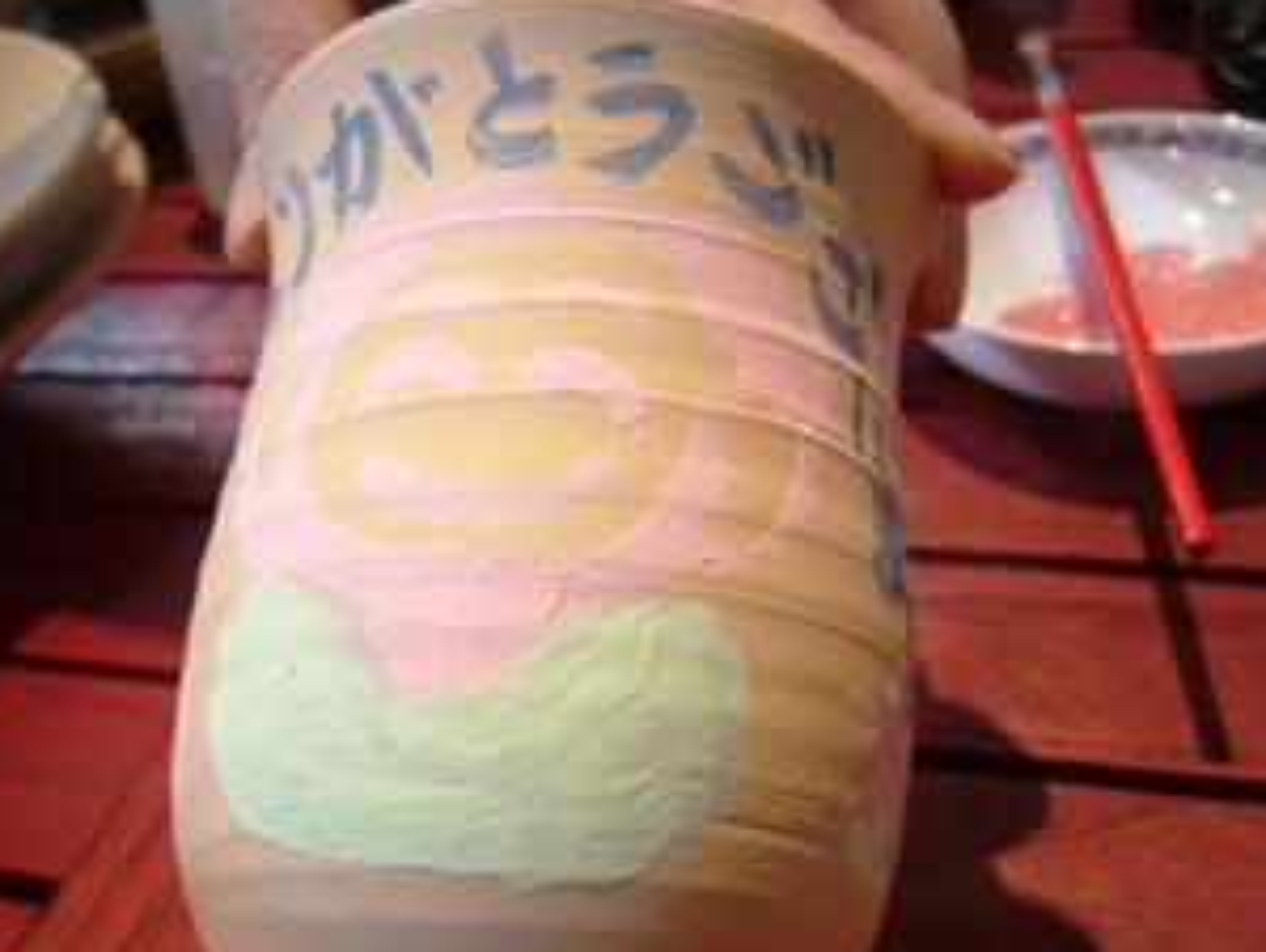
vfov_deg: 35.2
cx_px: 563
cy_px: 539
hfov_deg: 45.6
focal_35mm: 41
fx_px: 1501
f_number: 2.8
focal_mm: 5.8
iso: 160
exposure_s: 1/15
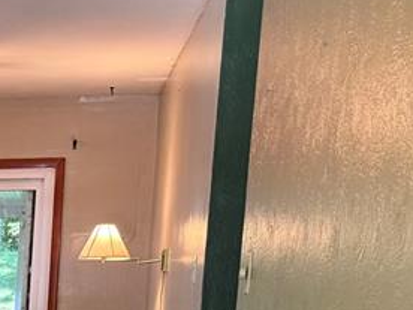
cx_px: -181
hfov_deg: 19.5
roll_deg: -0.3
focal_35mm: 89
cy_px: 487
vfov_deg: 15.2
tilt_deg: -11.3
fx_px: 1062
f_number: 1.78
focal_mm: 6.76
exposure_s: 1/66
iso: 200
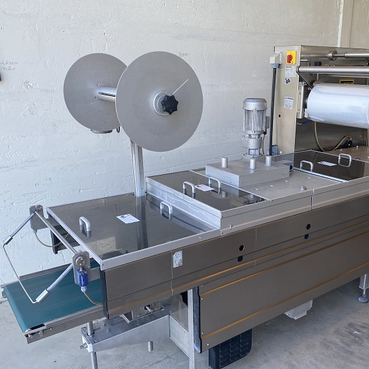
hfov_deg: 49.2
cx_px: 232
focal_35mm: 33
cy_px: 196
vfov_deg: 49.7
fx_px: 398
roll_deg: -0.5
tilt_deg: -17.0
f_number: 1.8
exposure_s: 1/184
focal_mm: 4.25
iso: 32
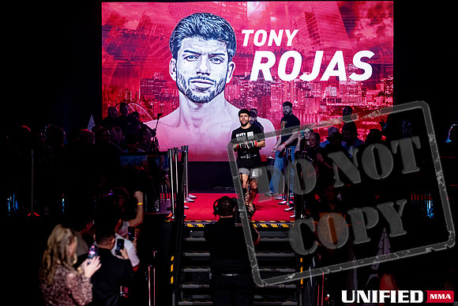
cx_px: 229
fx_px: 1145
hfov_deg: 22.6
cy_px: 153
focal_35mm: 90
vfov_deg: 15.2
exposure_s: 1/640
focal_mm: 90
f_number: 2.8
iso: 2500
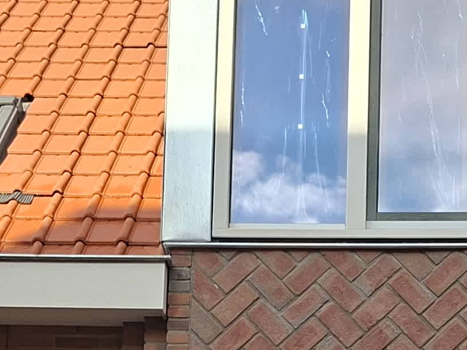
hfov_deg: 17.7
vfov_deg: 12.6
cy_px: 543
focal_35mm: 111
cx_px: 326
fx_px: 1498
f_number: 1.8
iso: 50
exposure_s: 1/1311
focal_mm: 5.5
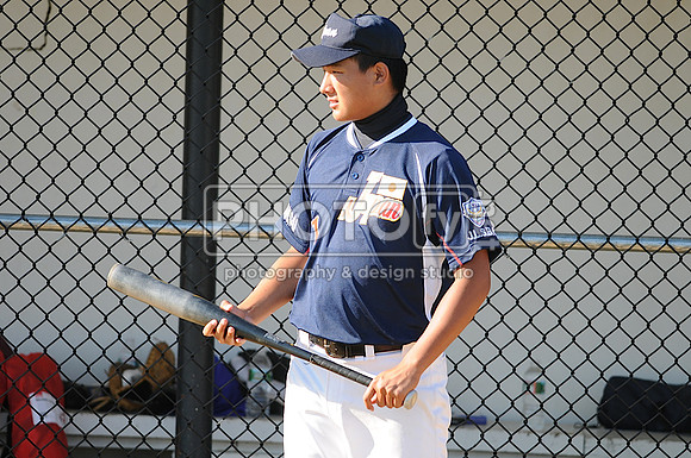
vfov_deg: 3.0
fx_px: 8625
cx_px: 346
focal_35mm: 450
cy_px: 229
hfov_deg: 4.6
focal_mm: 300
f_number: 4
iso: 200
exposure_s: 1/500
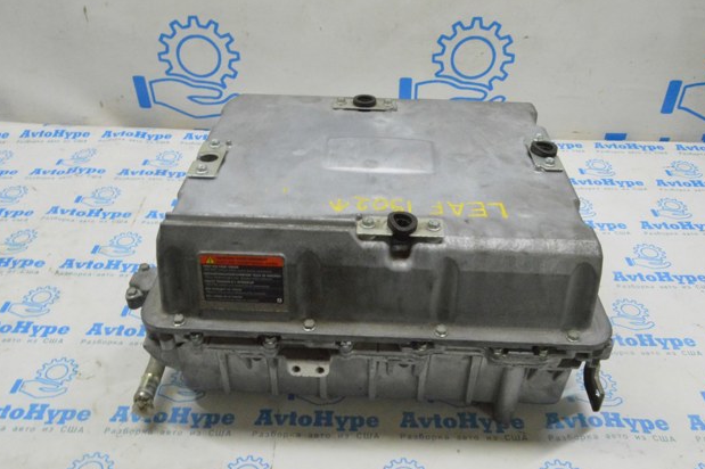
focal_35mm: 31
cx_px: 356
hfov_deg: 60.3
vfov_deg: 42.3
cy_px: 236
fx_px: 607
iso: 6400
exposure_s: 1/20
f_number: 20
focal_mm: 20
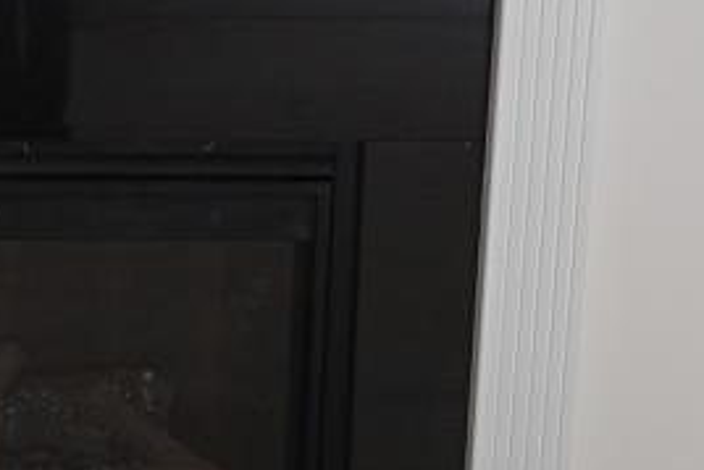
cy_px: 394
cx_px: -21
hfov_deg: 16.8
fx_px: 2328
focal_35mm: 119
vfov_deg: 11.5
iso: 160
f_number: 3.5
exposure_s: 1/39.6
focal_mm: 5.4
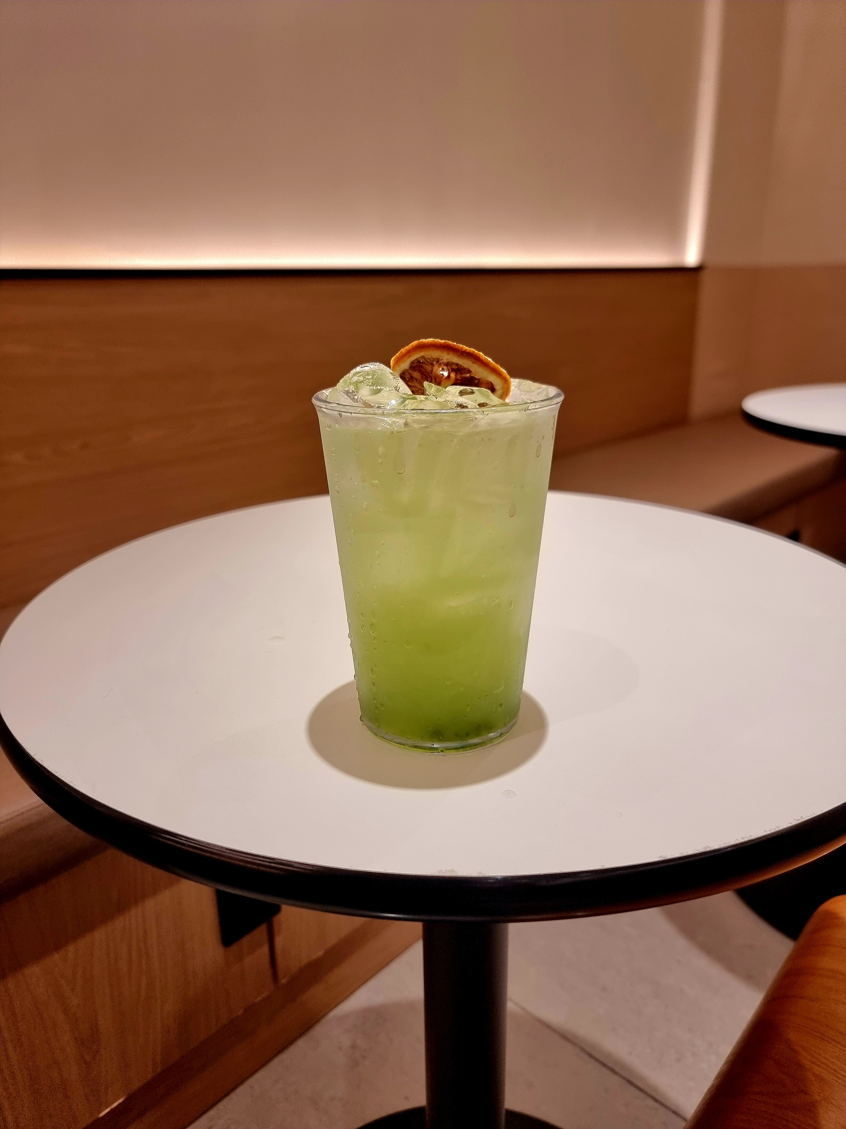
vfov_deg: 71.6
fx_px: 782
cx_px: 423
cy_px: 564
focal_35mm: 24
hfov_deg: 56.8
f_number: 1.8
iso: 64
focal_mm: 6.7
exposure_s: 1/120
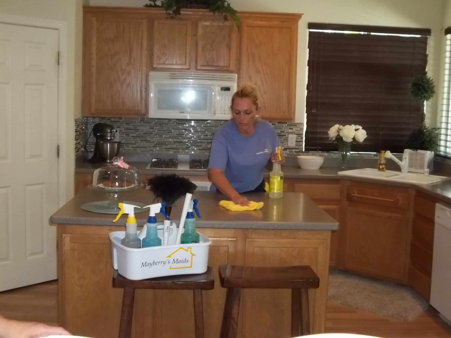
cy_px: 169
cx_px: 226
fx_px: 573
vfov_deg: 32.9
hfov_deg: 42.9
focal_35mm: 44
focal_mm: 7.8
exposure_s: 1/50
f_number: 4.5
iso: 400
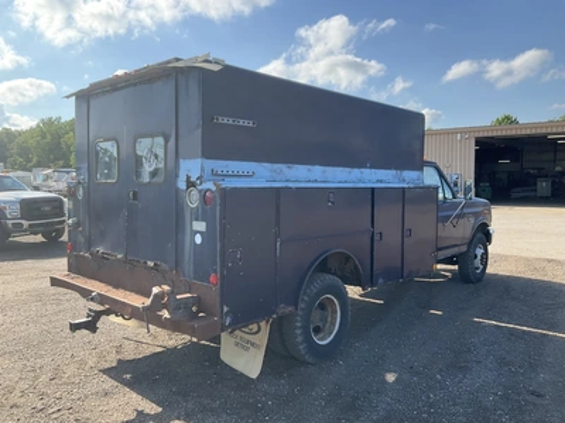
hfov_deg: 61.7
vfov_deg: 48.2
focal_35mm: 29
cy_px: 212
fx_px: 473
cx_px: 282
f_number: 1.8
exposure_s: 1/869
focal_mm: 3
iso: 25
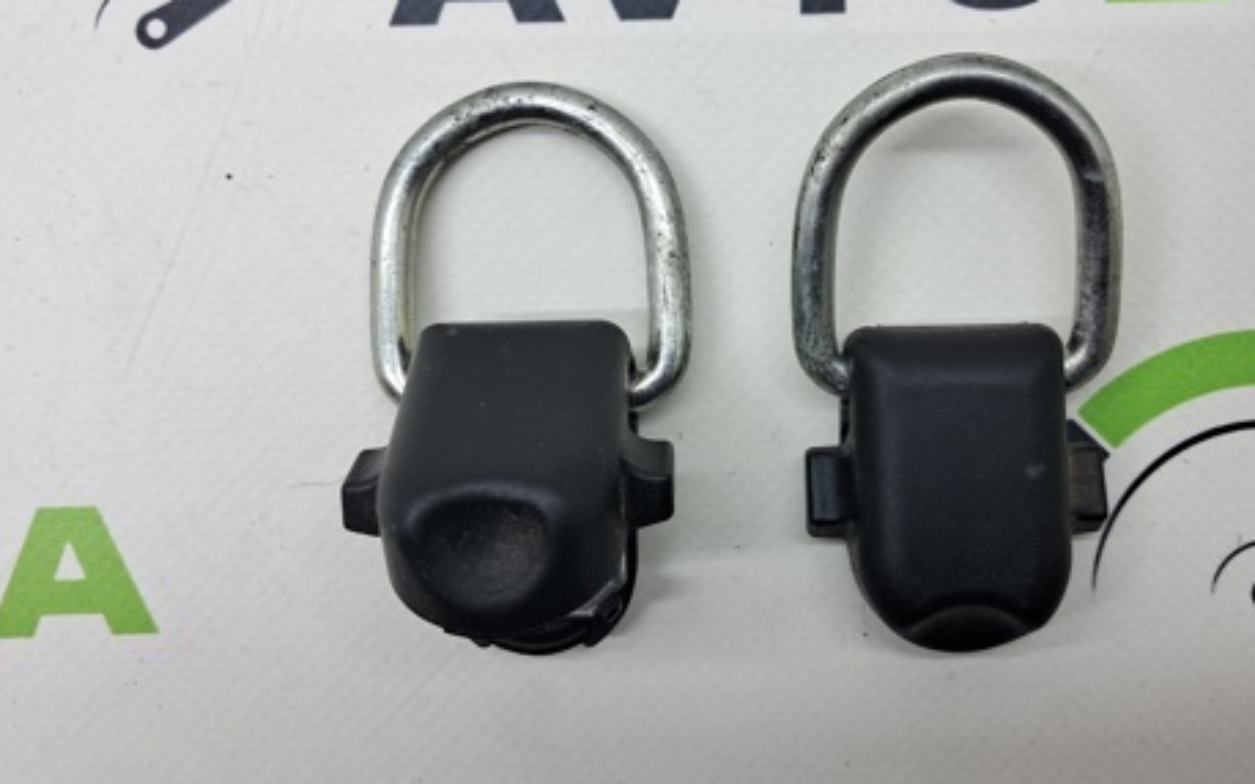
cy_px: 314
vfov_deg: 31.9
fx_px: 1368
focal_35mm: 40
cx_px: 718
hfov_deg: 49.1
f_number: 1.8
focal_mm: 4
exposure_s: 1/50
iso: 50
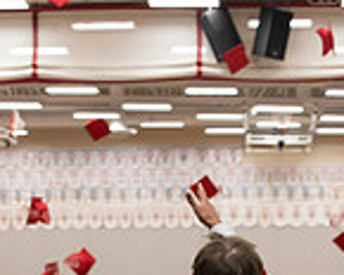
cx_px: 249
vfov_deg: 13.1
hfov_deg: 17.5
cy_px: 454
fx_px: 1110
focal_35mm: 109
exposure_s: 1/200
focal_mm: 29
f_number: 2.8
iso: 1600
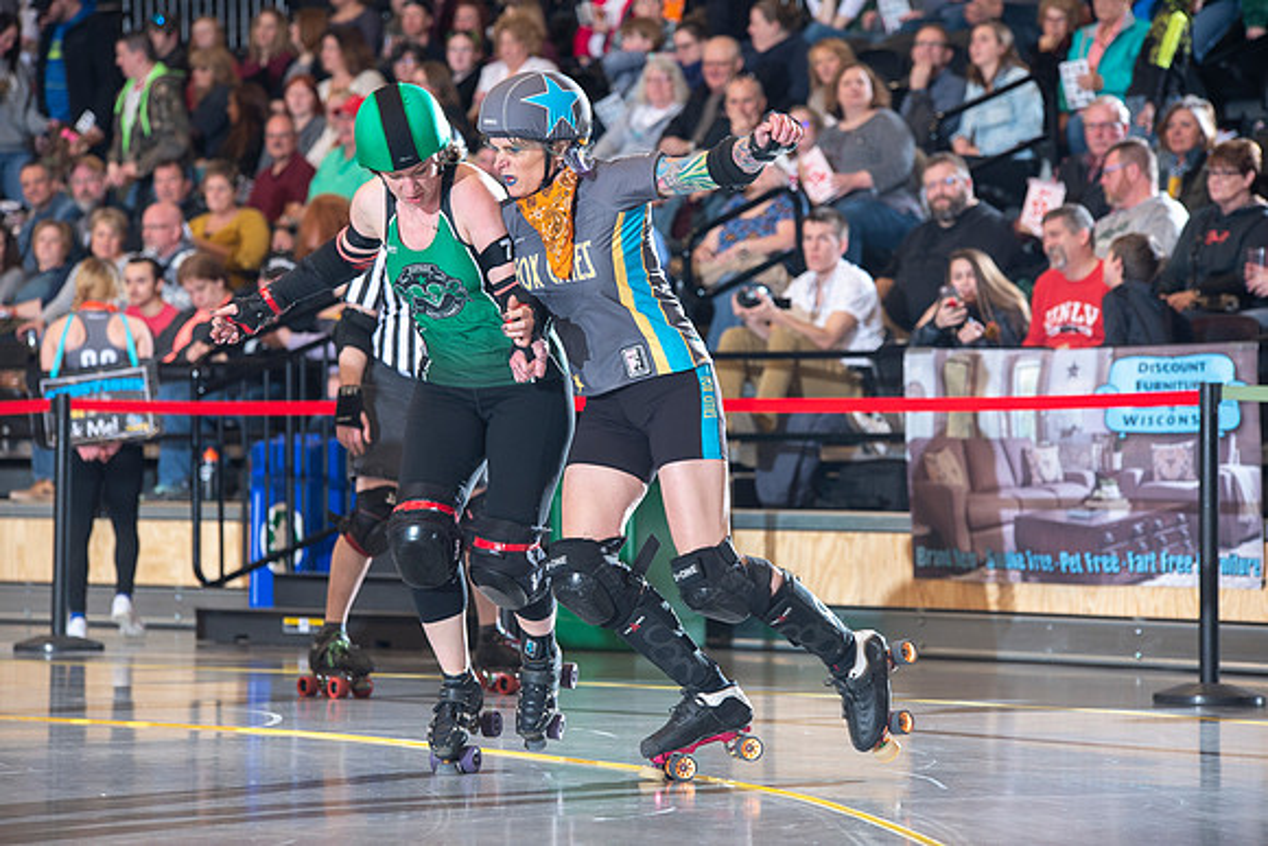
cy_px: 423
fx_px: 5637
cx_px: 634
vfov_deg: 8.6
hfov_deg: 12.8
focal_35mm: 160
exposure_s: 1/160
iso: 640
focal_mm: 160
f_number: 5.6
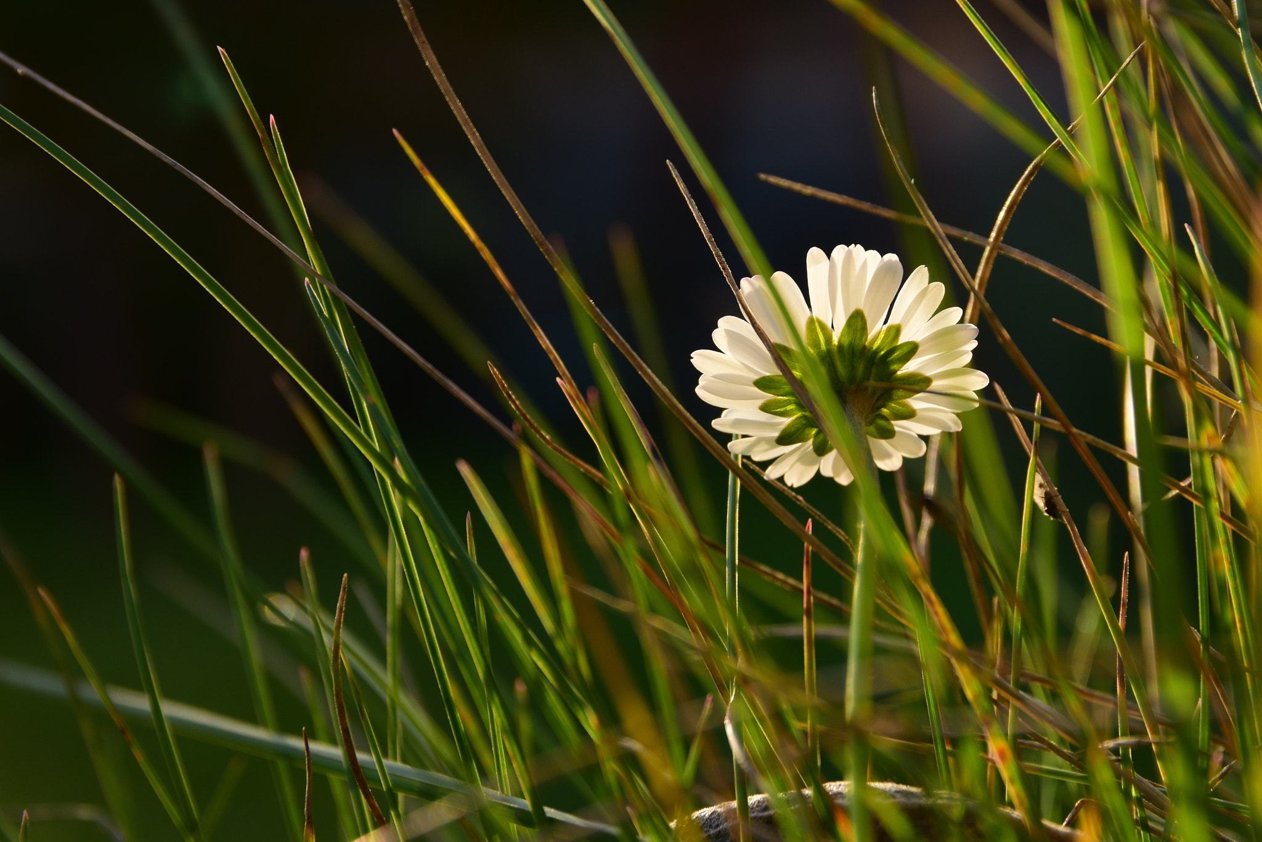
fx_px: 3681
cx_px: 631
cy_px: 421
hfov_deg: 19.5
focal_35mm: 105
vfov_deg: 13.0
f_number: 8
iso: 100
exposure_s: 1/125
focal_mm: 70
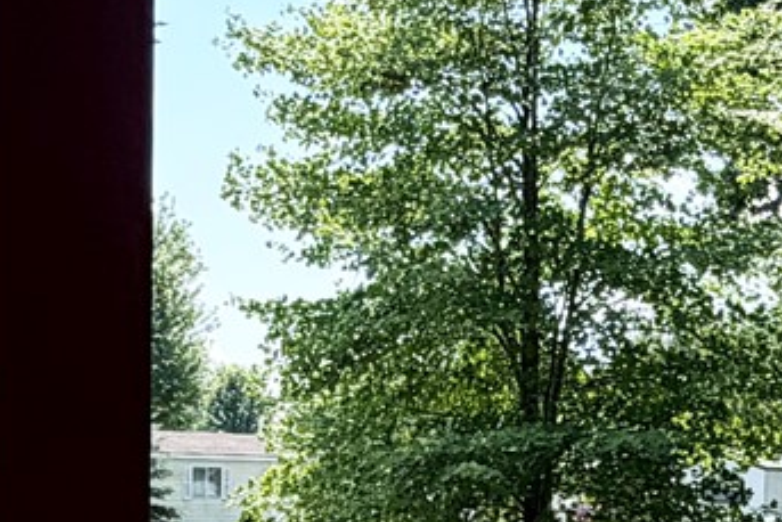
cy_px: 547
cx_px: 449
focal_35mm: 87
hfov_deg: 23.3
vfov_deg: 15.4
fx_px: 1891
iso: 40
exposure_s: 1/602
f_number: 2.2
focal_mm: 2.22
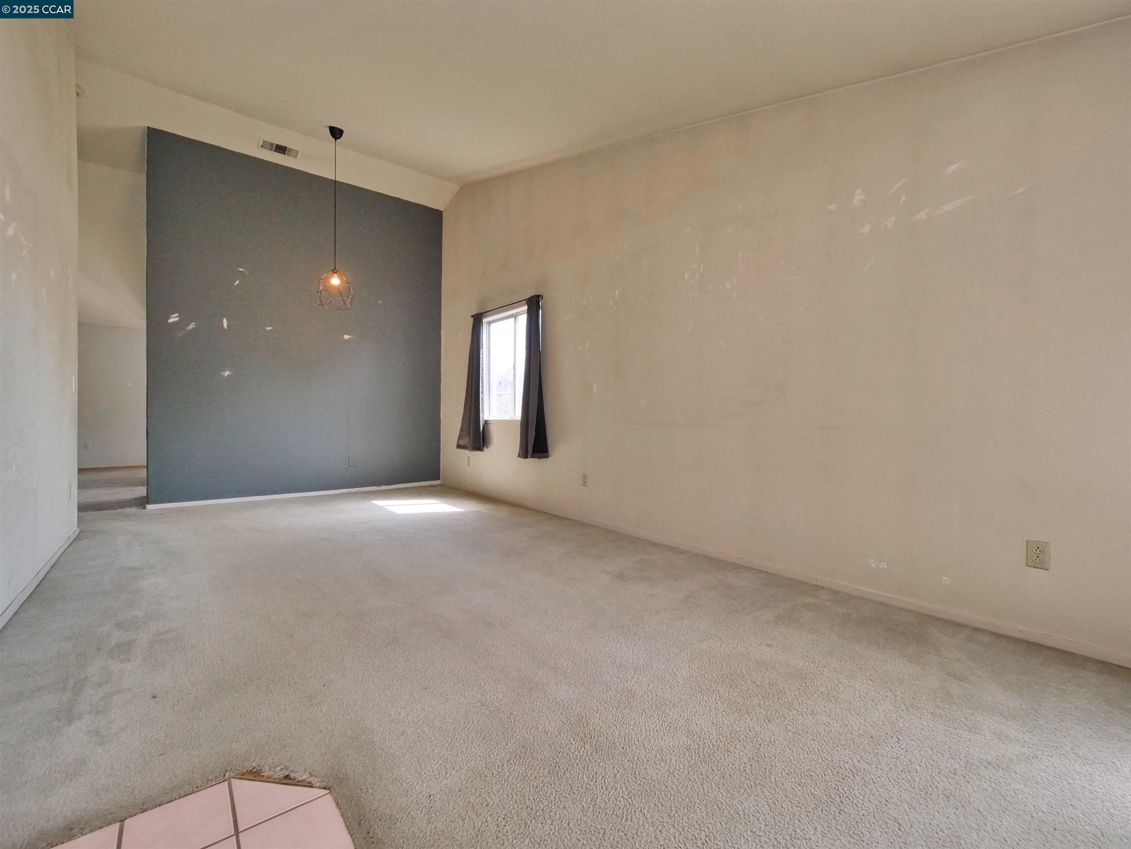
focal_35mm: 14
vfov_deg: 85.7
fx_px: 457
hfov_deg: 102.1
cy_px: 424
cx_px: 566
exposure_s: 1/160
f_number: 5.6
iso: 800
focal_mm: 7
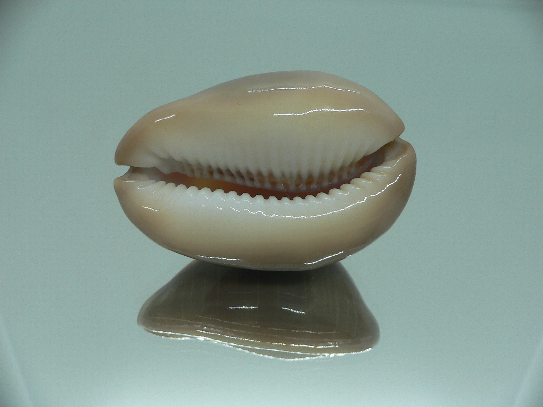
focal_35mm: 35
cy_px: 204
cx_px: 272
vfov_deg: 40.7
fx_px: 549
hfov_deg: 52.6
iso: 80
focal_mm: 4.6
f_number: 2.8
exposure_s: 1/60
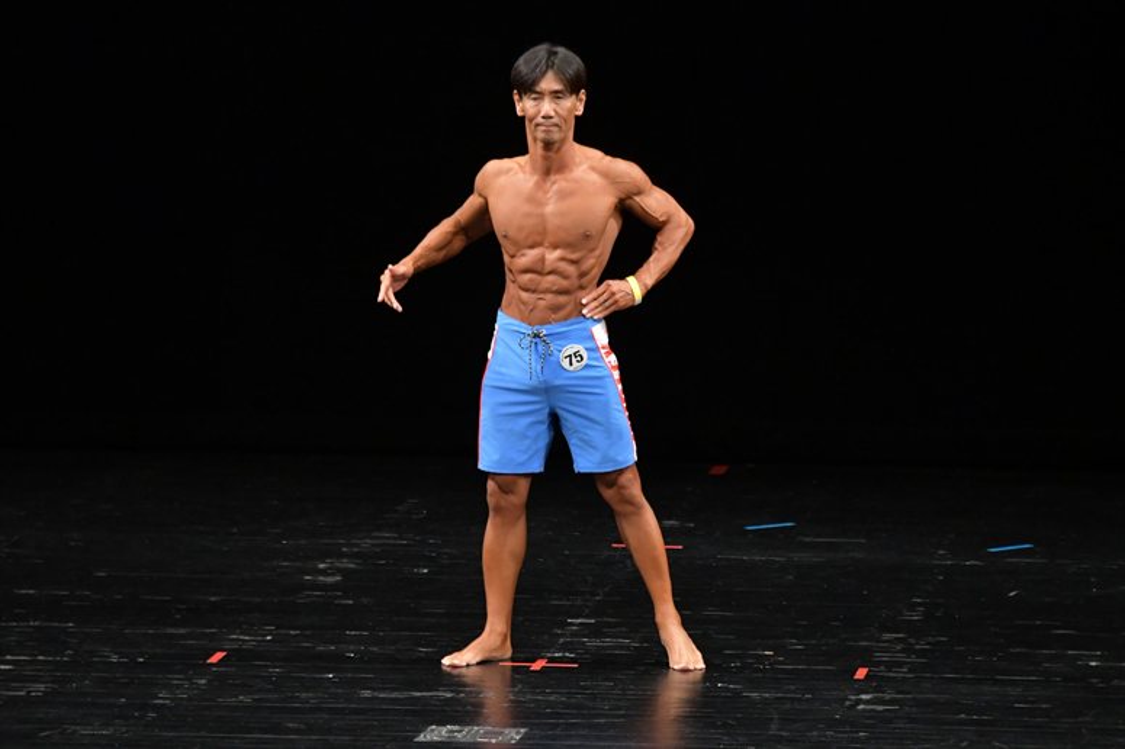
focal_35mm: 270
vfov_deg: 5.1
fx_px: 8433
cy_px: 374
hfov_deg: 7.6
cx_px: 562
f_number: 5.6
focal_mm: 180
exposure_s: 1/400
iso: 3200
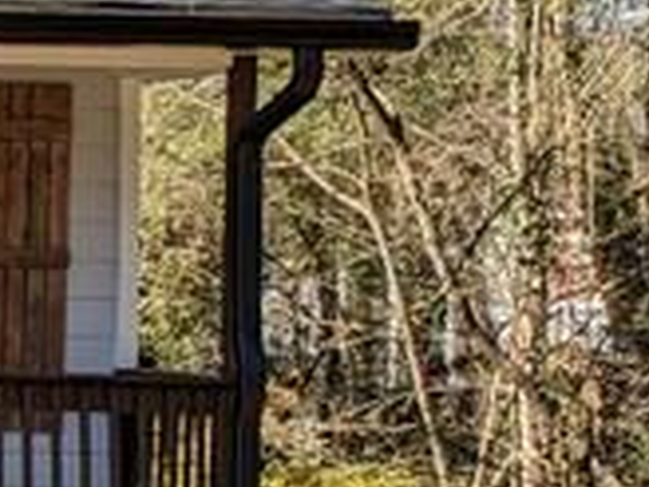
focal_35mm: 156
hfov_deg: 9.5
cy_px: 238
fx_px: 2925
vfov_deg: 9.5
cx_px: -1359
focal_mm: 5.43
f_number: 1.89
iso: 42
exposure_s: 1/899
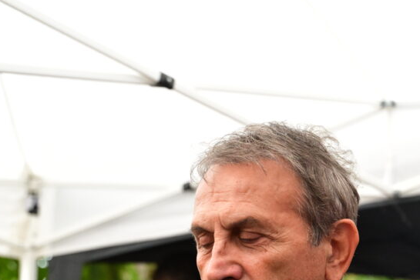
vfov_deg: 13.7
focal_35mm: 99
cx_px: 294
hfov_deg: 20.5
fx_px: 1156
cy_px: 272
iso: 4000
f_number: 3.5
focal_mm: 45
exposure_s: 1/400
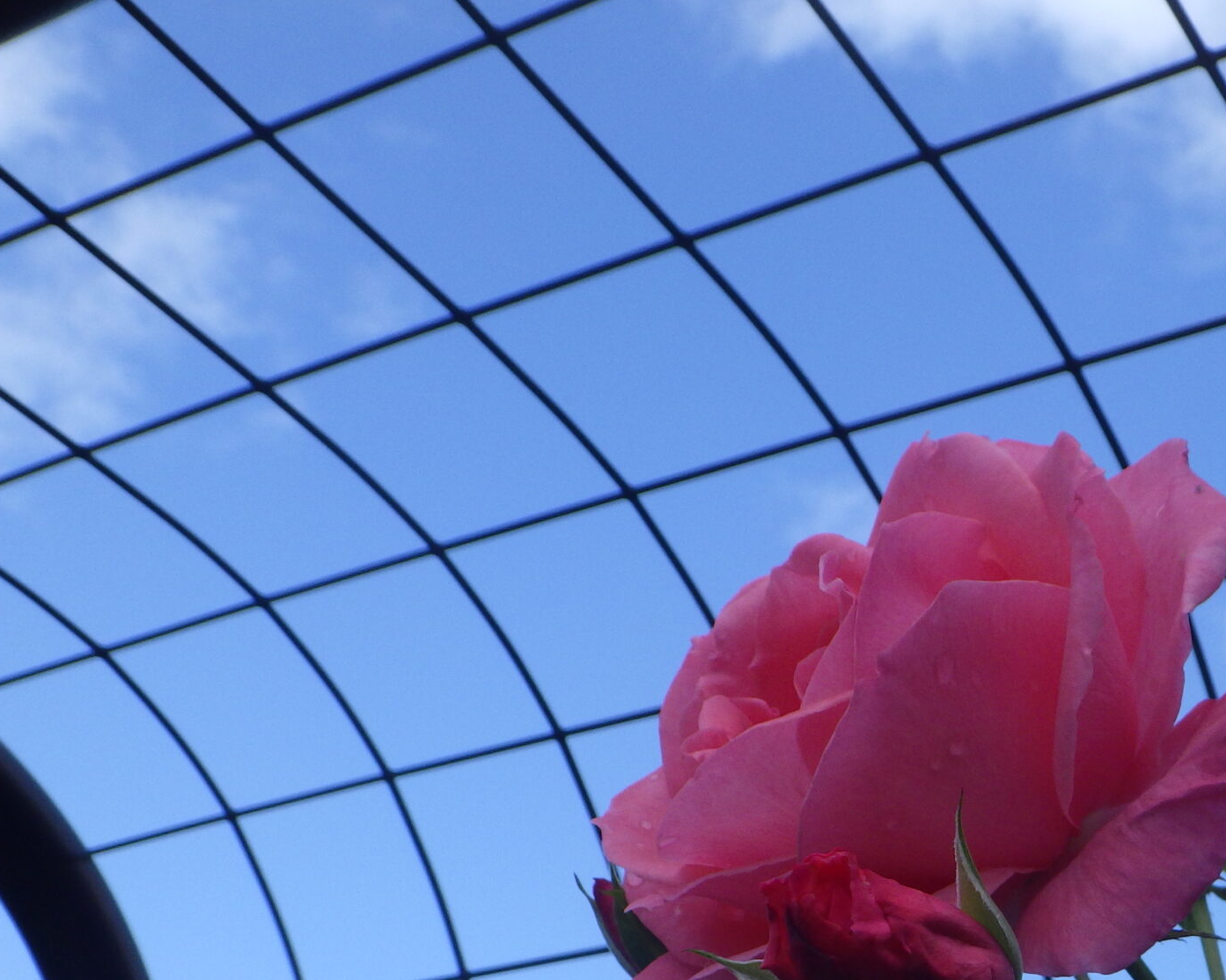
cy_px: 814
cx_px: 1103
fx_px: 2213
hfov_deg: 29.7
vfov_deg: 24.5
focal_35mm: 61
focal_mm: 6.1
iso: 125
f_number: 4.6
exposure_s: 1/500
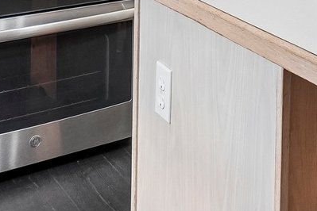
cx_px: 357
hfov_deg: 24.4
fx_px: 678
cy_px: -169
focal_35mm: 77
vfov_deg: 15.3
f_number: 8
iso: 400
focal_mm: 10
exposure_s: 1/15
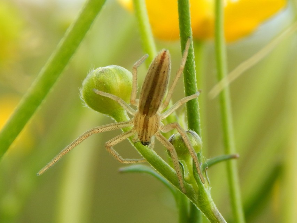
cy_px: 112
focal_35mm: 160
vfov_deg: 9.3
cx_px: 148
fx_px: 1373
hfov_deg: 12.3
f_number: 5.1
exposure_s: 1/100
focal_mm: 28.7
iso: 125
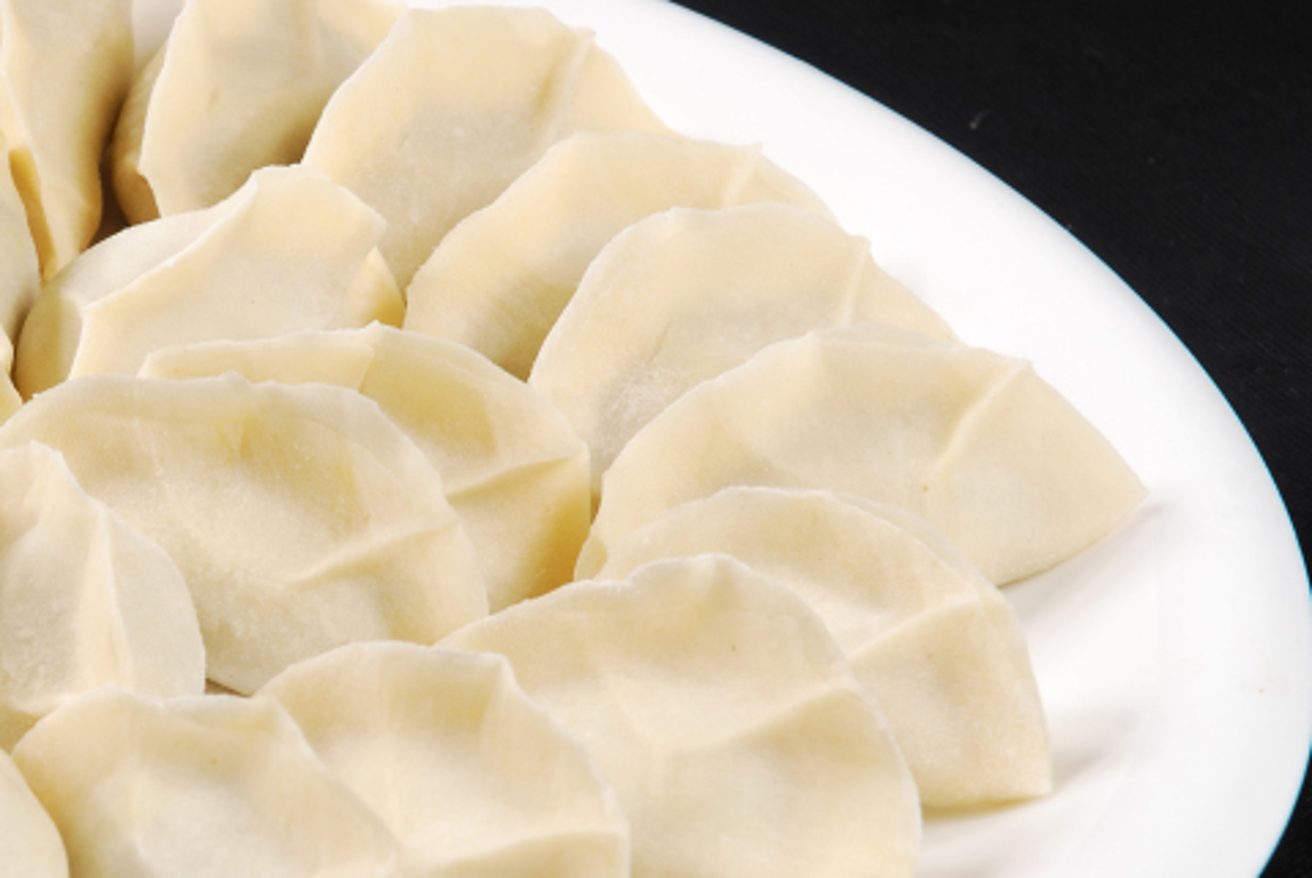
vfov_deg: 6.1
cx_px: -22
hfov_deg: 9.1
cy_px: 562
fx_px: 8171
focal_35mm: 224
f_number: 13
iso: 100
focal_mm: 70
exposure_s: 1/125
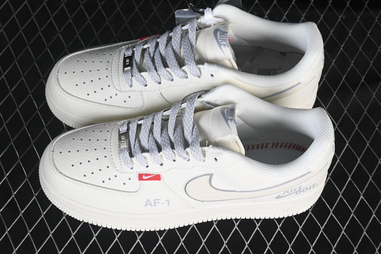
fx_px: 794
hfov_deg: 27.0
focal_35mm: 75
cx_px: 190
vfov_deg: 18.2
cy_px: 127
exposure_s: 1/80
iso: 160
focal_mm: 50
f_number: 7.1
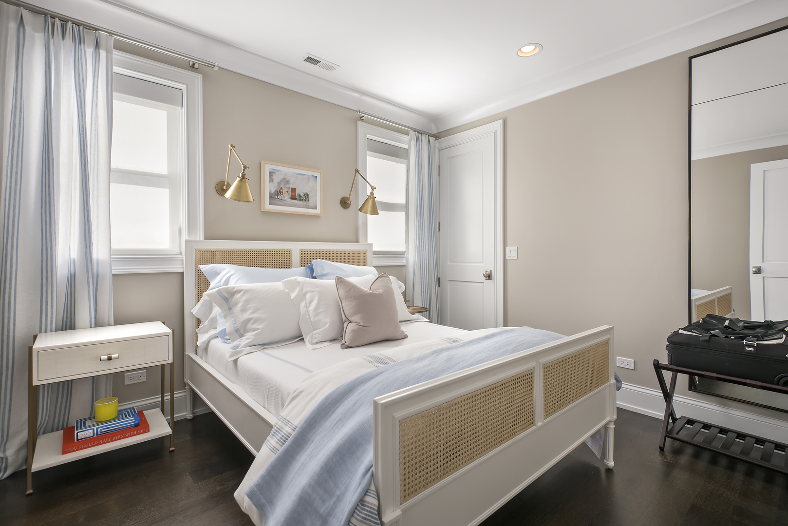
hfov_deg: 96.7
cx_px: 394
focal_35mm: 16
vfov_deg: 73.8
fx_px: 350
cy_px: 263
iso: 400
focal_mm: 16
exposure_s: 1/13
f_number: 7.1
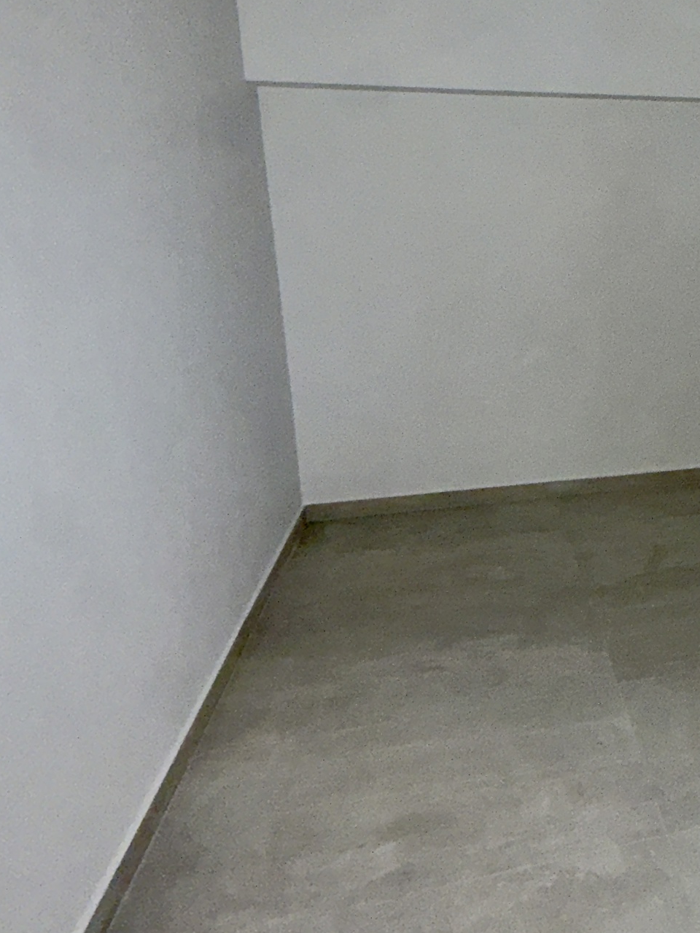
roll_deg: +0.0
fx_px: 755
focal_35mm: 28
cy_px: 364
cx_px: 670
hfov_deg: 43.9
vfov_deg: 62.8
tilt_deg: -10.8
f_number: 2.2
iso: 400
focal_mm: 2.22
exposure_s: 1/30
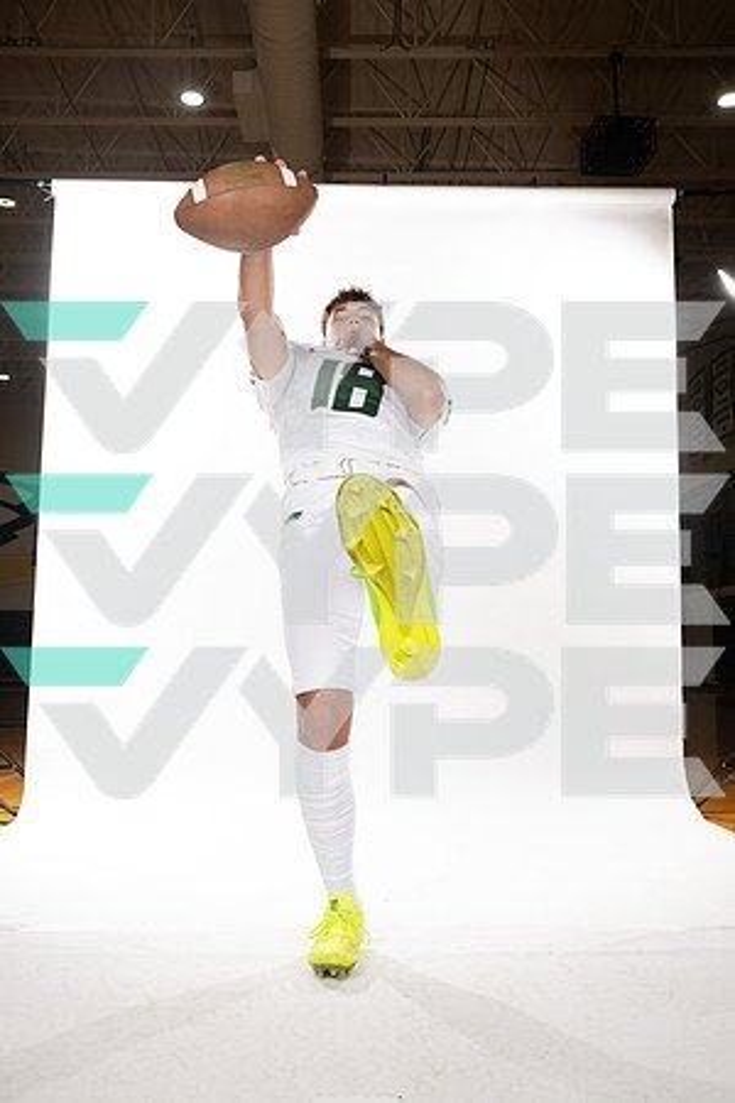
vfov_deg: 55.8
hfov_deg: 38.9
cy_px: 552
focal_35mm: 34
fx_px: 1041
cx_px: 368
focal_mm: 34
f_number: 8
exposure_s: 1/400
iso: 640
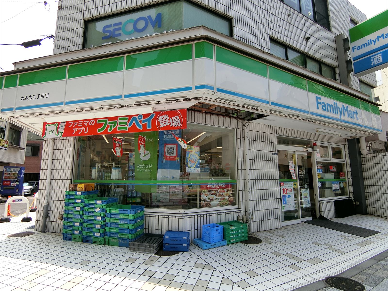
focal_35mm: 19
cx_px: 194
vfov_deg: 68.7
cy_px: 146
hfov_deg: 84.7
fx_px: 213
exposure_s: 1/160
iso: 80
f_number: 6.9
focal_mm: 4.06
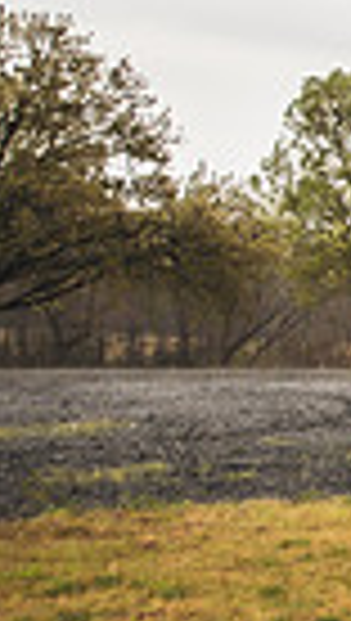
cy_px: 326
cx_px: 1216
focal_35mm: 93
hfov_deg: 9.0
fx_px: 1533
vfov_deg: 22.9
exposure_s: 1/250
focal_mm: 21
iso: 100
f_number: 2.8
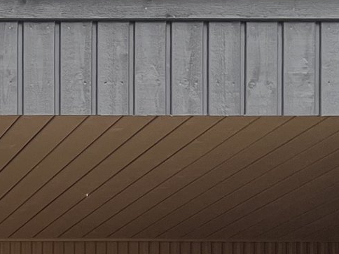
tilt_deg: +0.6
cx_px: -375
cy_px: 498
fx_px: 1577
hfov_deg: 11.0
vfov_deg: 8.7
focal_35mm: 161
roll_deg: -0.3
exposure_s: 1/580
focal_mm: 5.1
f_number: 1.6
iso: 50
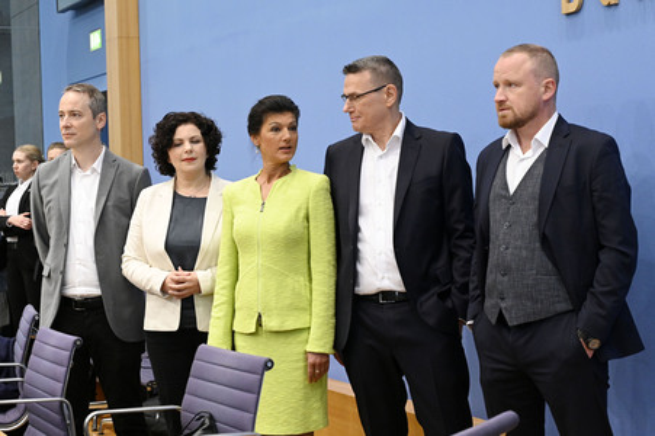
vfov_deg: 25.0
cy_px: 218
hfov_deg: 36.9
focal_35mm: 54
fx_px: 982
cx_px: 328
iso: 5000
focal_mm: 54
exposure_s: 1/400
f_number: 5.6
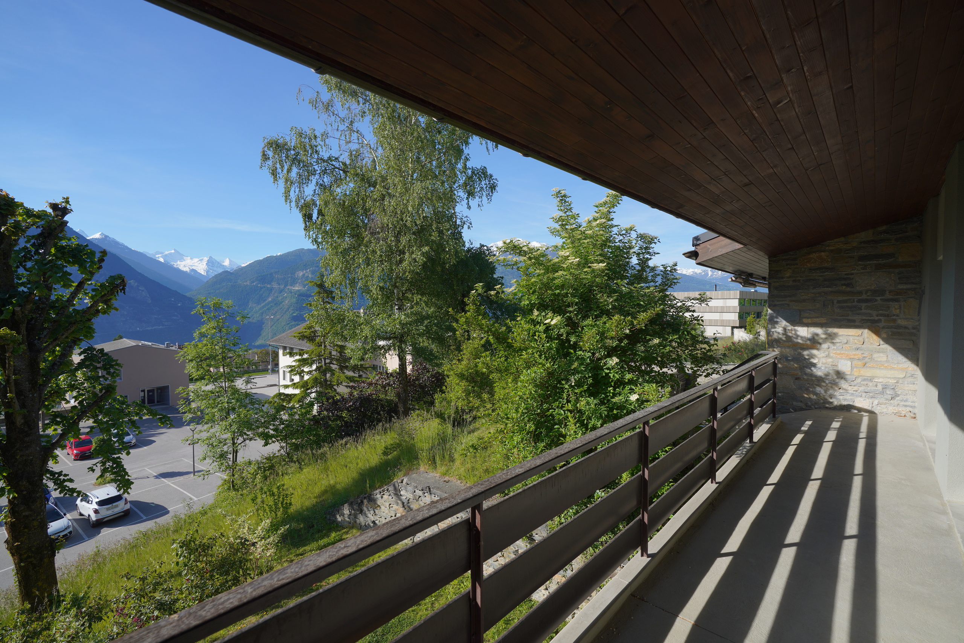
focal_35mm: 16
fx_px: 428
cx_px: 482
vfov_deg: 73.8
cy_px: 322
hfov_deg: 96.7
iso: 100
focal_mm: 16
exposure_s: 1/320
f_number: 5.6
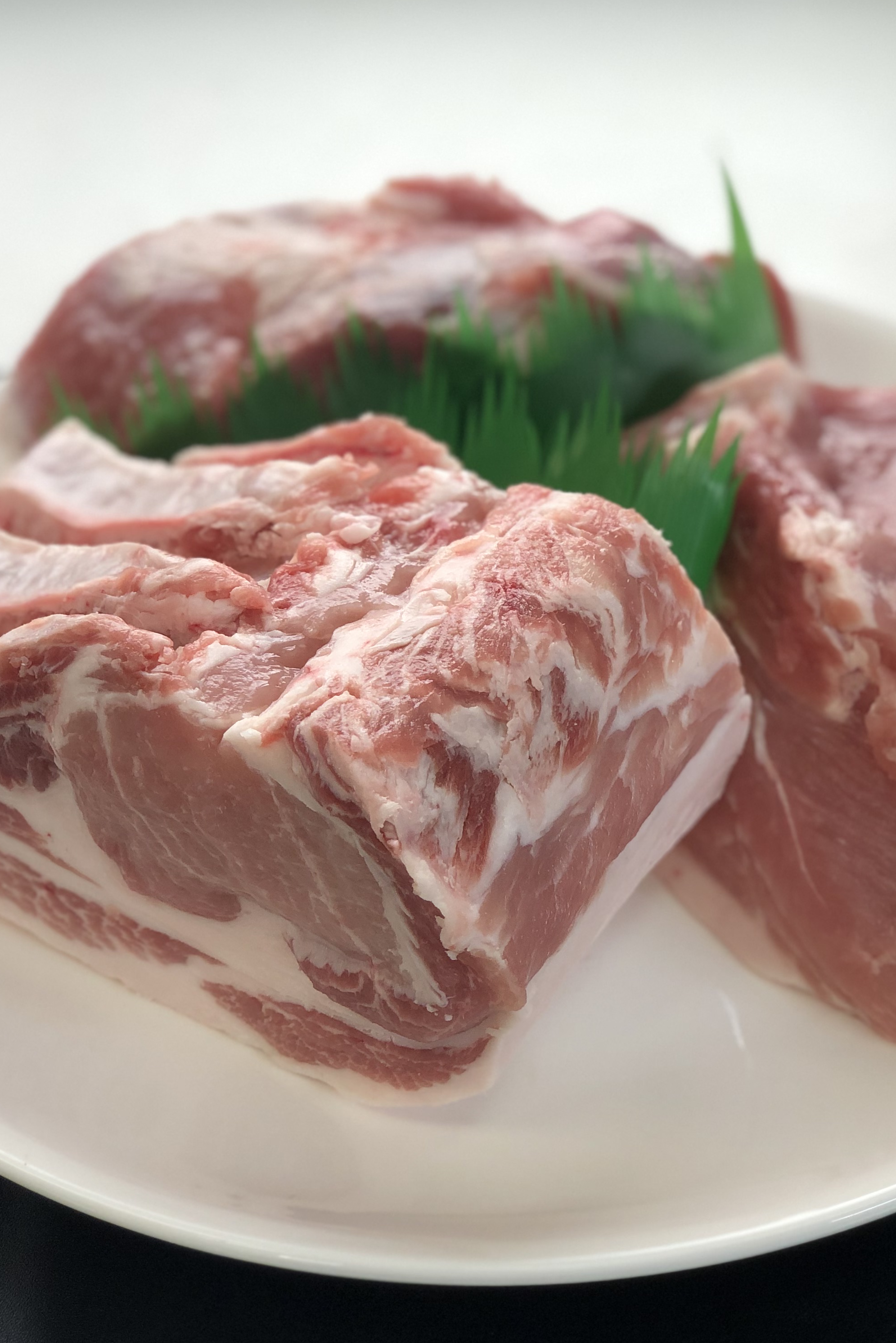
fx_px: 2725
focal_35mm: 73
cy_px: 674
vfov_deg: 27.7
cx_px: 581
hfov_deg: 18.6
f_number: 2.4
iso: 25
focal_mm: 6
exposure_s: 1/60
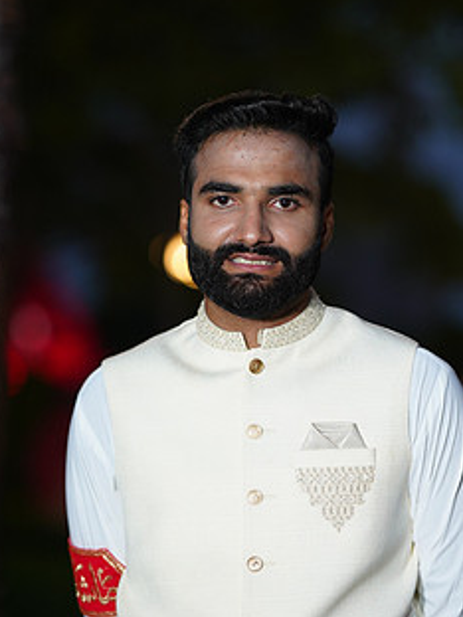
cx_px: 276
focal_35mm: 152
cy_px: 328
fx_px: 2711
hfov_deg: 9.8
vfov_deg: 13.0
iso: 1000
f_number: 1.4
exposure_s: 1/200
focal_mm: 85
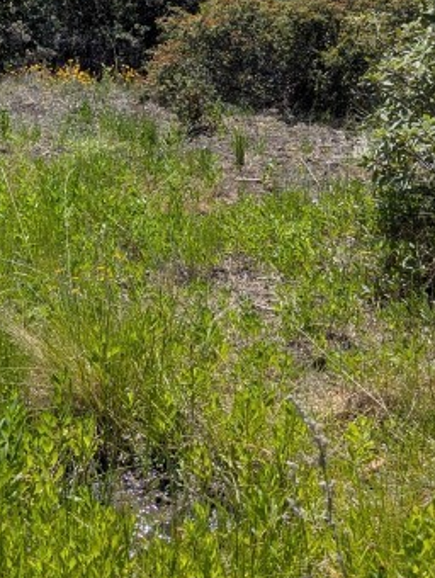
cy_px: 162
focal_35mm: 72
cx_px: 0
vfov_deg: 26.7
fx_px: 1203
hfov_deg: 19.9
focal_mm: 6.81
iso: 44
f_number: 1.85
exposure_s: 1/2833
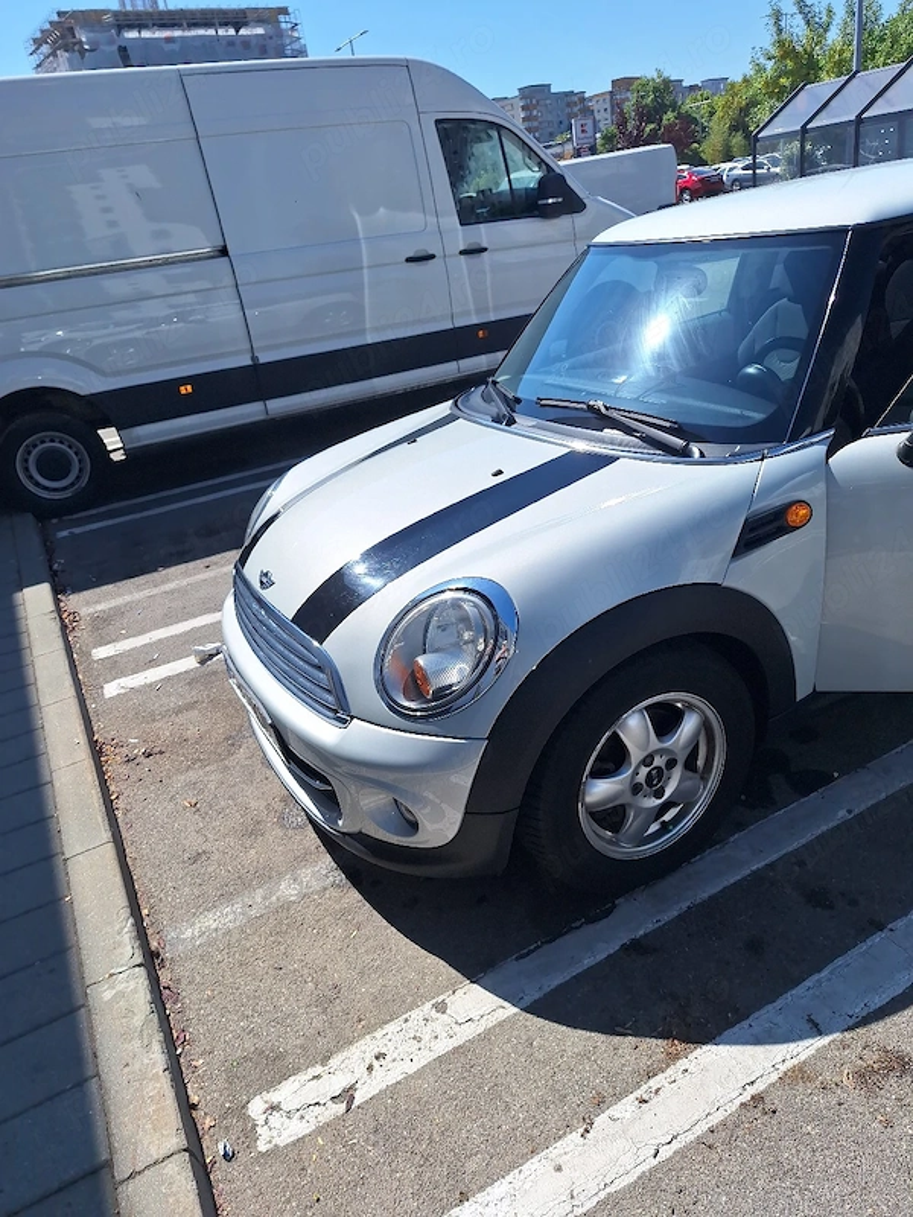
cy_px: 608
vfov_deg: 73.9
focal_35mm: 23
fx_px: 809
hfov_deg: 58.9
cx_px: 456
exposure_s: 1/5000
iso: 40
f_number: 1.8
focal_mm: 5.54
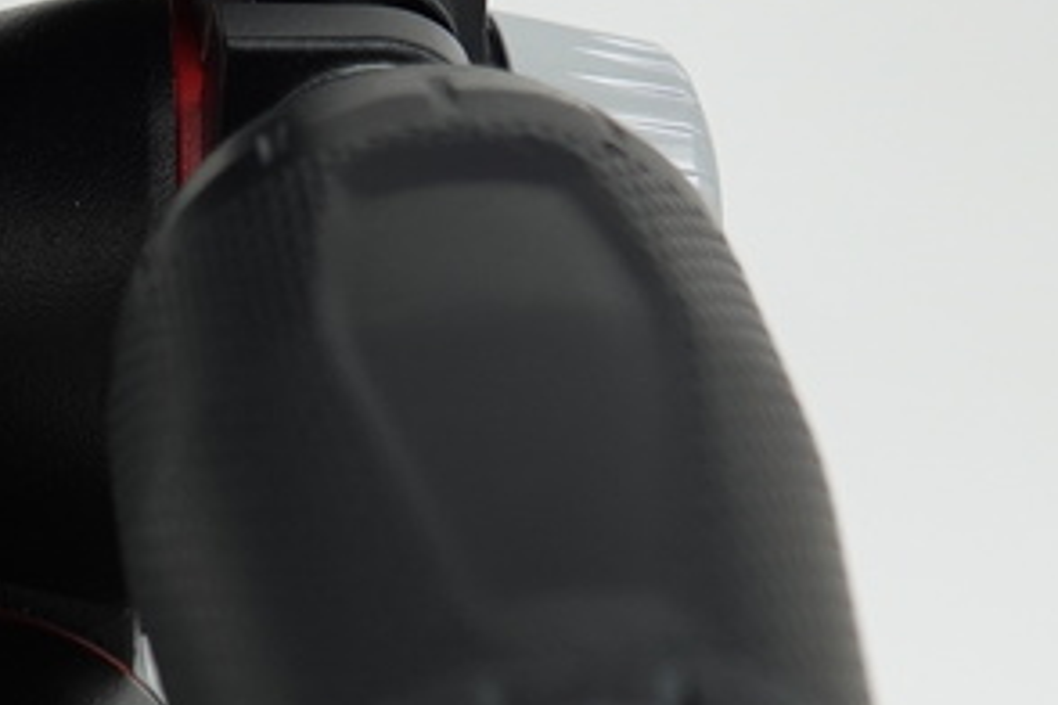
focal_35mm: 106
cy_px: 694
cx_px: -273
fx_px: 3115
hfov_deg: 18.1
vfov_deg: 12.8
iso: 100
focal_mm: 9.54
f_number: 3.2
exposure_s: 1/50
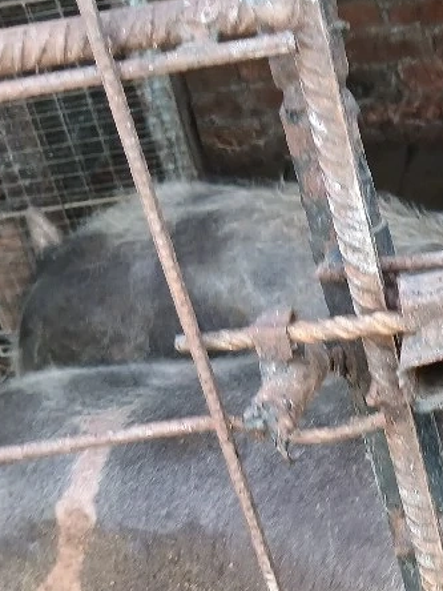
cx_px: 585
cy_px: 766
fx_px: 1331
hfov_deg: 17.6
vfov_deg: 22.4
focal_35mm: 78
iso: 40
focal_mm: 3.98
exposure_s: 1/50.3
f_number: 1.8
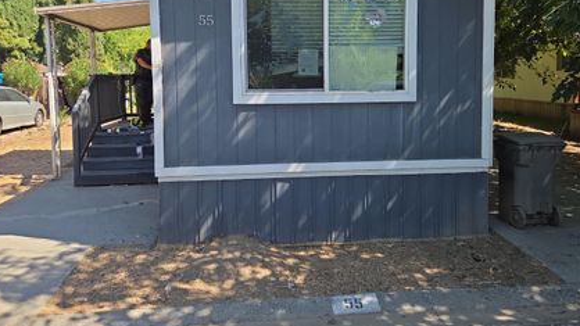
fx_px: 461
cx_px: 308
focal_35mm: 30
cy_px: 108
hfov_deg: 64.3
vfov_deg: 38.5
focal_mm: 5.4
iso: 25
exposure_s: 1/583
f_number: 1.8
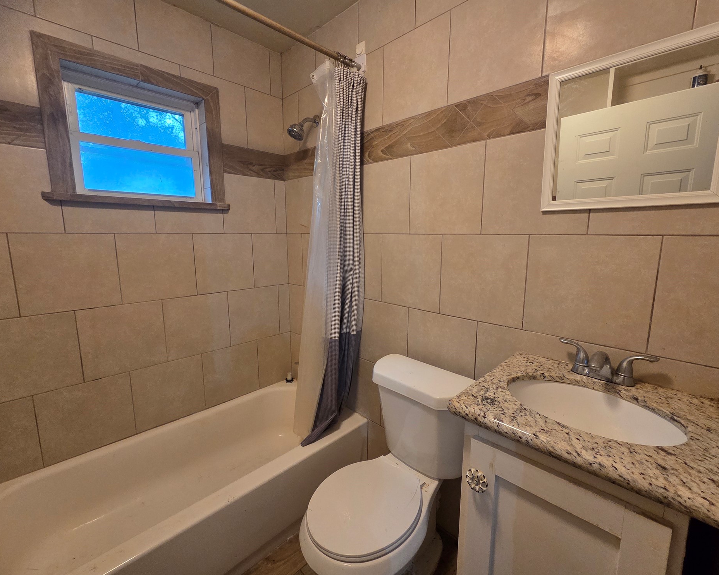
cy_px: 285
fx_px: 298
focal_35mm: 14
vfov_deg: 88.0
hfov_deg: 100.7
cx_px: 361
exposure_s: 1/60
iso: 320
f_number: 2.2
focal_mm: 2.2
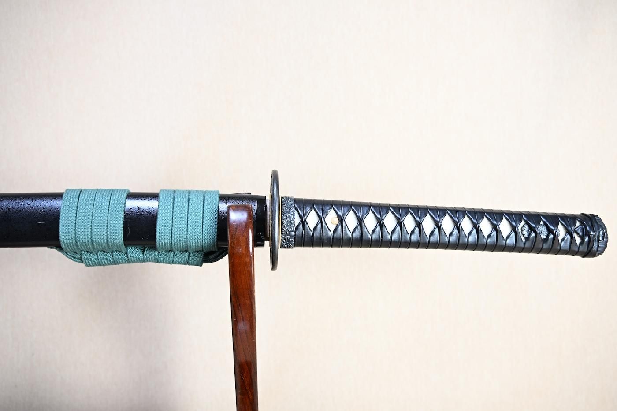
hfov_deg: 61.9
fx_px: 514
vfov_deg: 43.6
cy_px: 206
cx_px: 308
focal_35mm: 30
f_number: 3.5
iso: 100
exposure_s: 1/3
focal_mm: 20
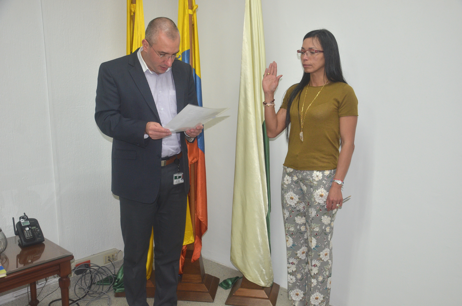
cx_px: 231
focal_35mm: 33
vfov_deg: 39.8
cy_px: 153
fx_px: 423
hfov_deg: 57.3
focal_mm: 22
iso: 800
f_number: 5
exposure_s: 1/60
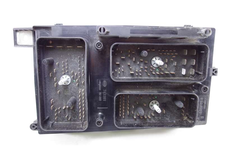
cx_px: 115
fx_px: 179
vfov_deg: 46.4
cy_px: 76
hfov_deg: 65.5
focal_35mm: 28
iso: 160
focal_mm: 10.4
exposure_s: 1/30
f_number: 1.8
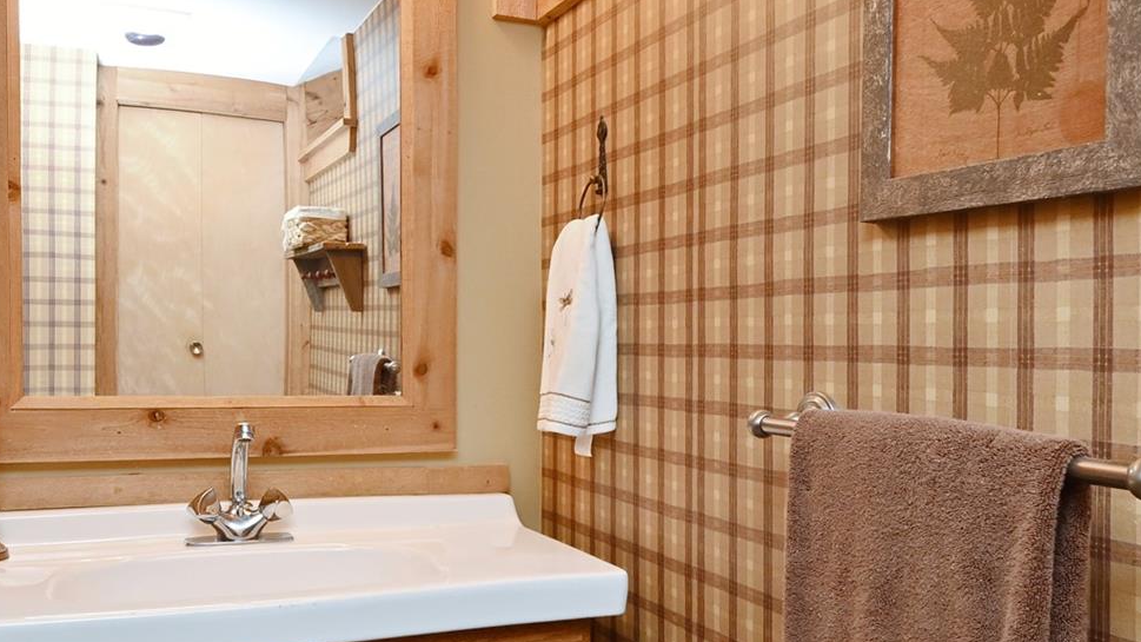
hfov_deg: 62.5
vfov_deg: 37.3
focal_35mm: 31
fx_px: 938
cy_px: 442
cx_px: 515
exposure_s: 1/60
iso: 800
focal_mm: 14
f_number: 7.1
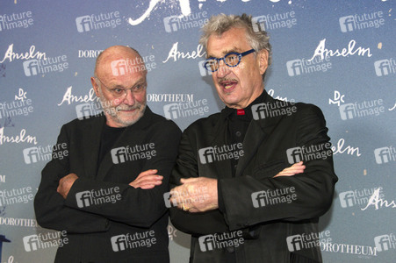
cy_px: 132
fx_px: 616
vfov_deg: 24.2
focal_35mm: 56
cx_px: 198
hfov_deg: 35.7
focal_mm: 56
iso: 1600
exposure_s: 1/125
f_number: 5.6
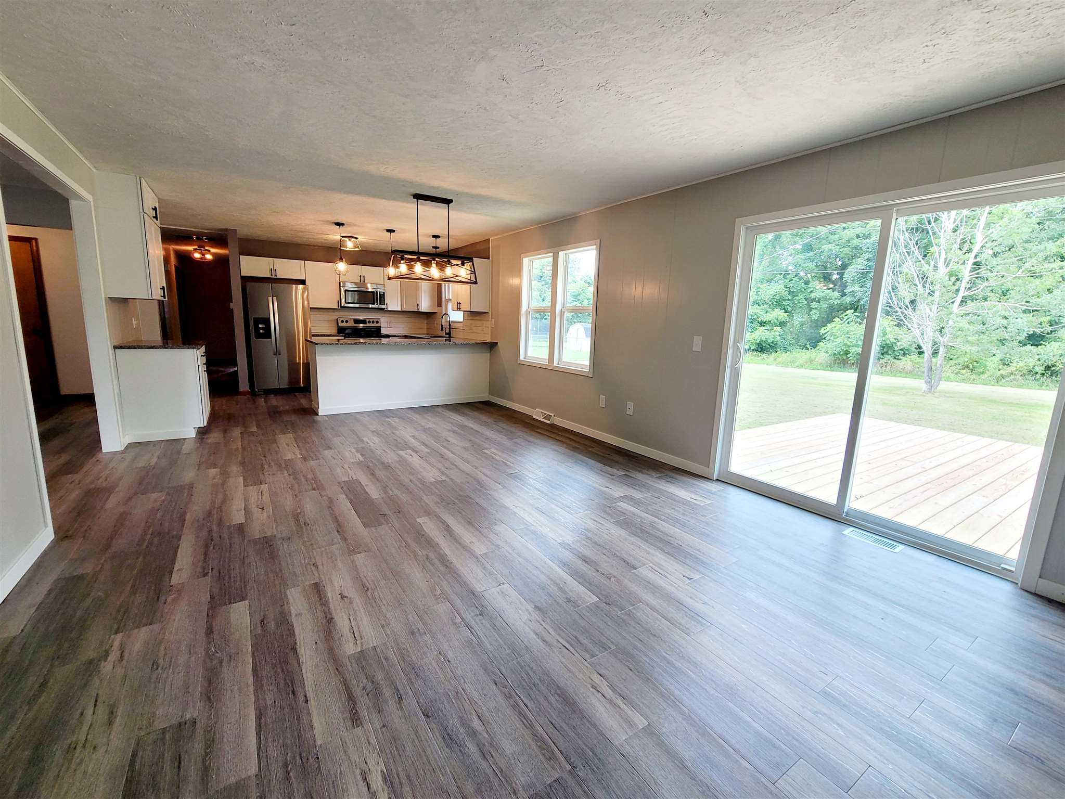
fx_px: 400
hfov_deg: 106.2
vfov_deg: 89.9
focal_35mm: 13
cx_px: 532
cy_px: 400
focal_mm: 2.2
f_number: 2.2
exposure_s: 1/119
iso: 80
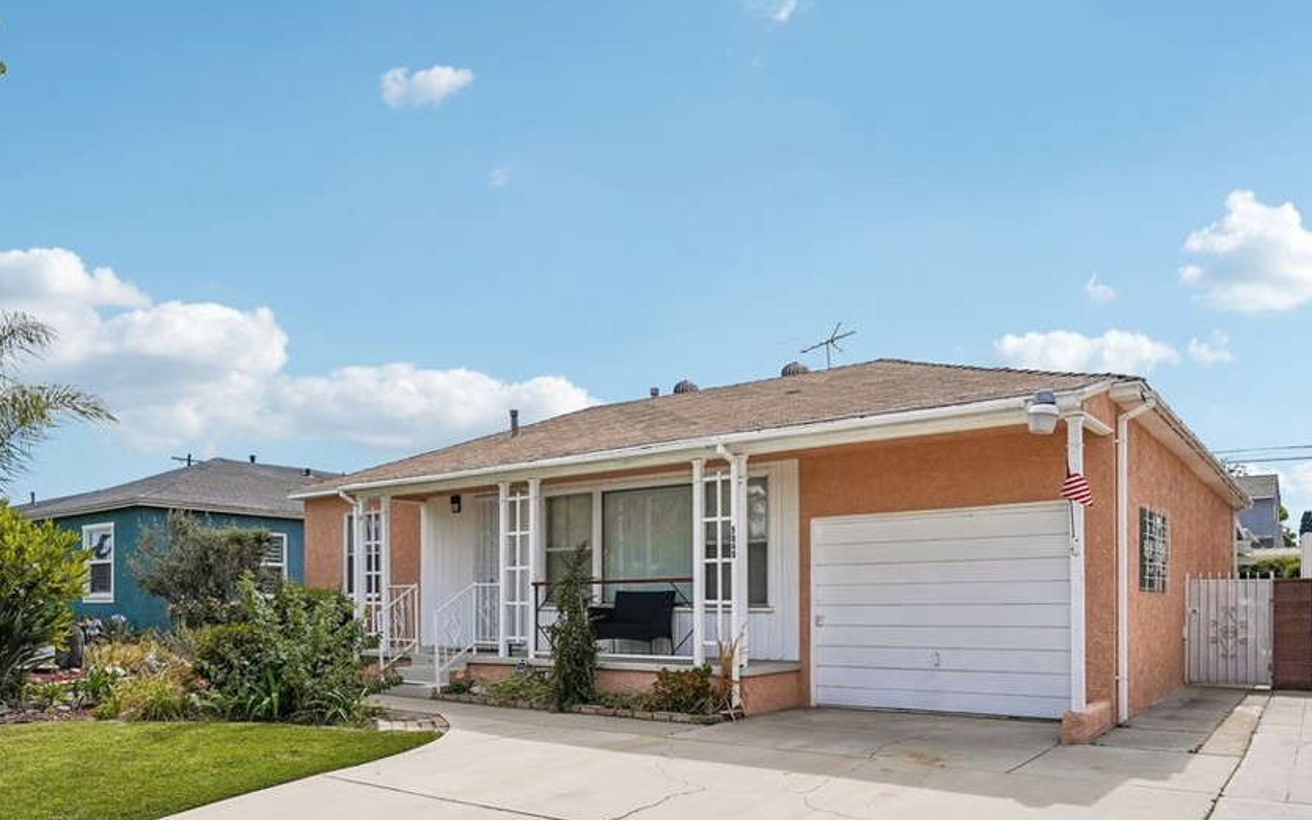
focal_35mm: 25
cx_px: 575
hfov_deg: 72.3
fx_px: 894
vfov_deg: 48.8
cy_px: 517
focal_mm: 20
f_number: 8
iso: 400
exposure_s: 1/1250
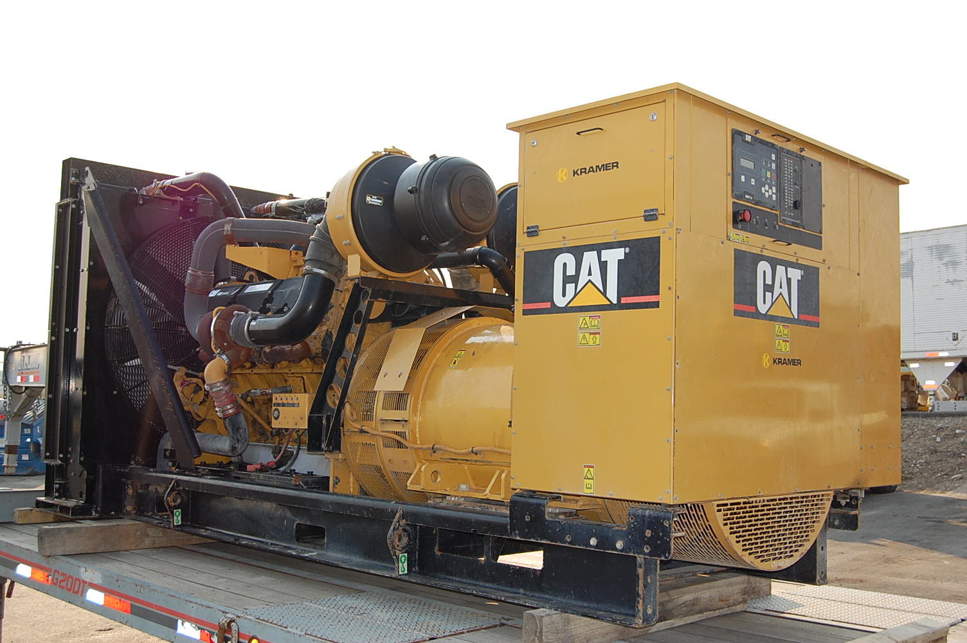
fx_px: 1047
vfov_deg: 34.1
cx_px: 484
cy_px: 322
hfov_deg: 49.6
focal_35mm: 39
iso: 320
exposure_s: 1/500
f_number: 5.6
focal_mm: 26
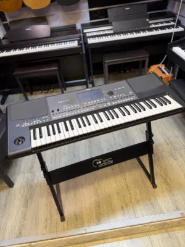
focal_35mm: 24
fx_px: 171
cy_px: 124
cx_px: 92
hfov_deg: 56.8
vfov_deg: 71.6
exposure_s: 1/100
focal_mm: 6.76
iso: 160
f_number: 1.78
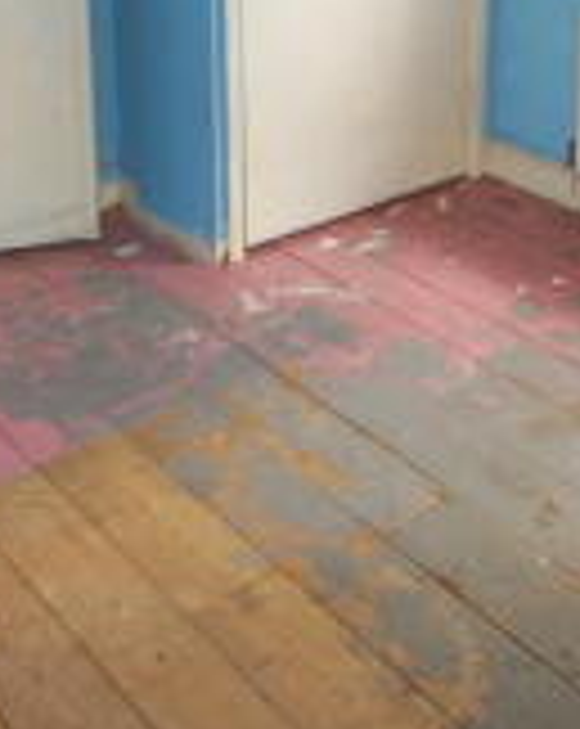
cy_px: 27
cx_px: 481
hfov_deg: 26.0
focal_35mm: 57
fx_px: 1227
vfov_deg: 31.0
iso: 400
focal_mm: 10
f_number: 3.5
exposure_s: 1/60
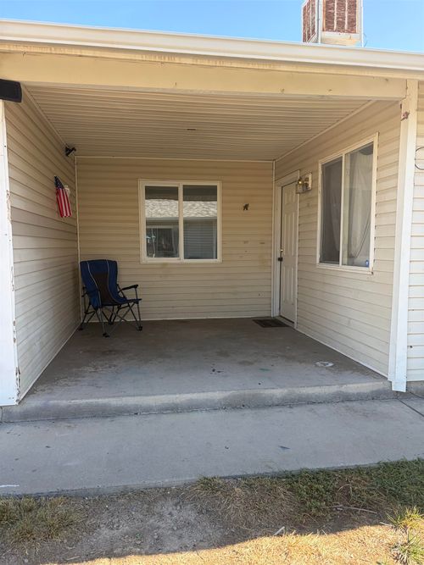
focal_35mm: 26
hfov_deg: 53.0
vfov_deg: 67.3
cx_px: 212
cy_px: 282
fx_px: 425
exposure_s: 1/576
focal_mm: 5.96
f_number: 1.6
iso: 64
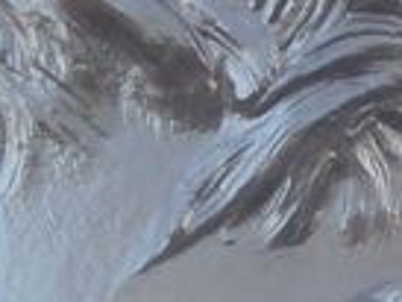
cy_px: 715
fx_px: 4673
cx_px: 335
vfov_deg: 3.7
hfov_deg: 4.9
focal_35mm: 402
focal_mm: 11.7
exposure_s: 1/60
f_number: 4.4
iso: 400
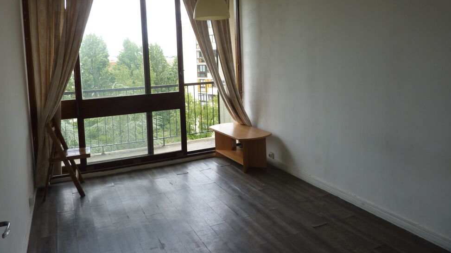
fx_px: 335
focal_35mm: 28
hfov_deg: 67.9
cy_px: 81
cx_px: 221
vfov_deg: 40.9
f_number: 3.3
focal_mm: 4.1
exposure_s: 1/100
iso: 80
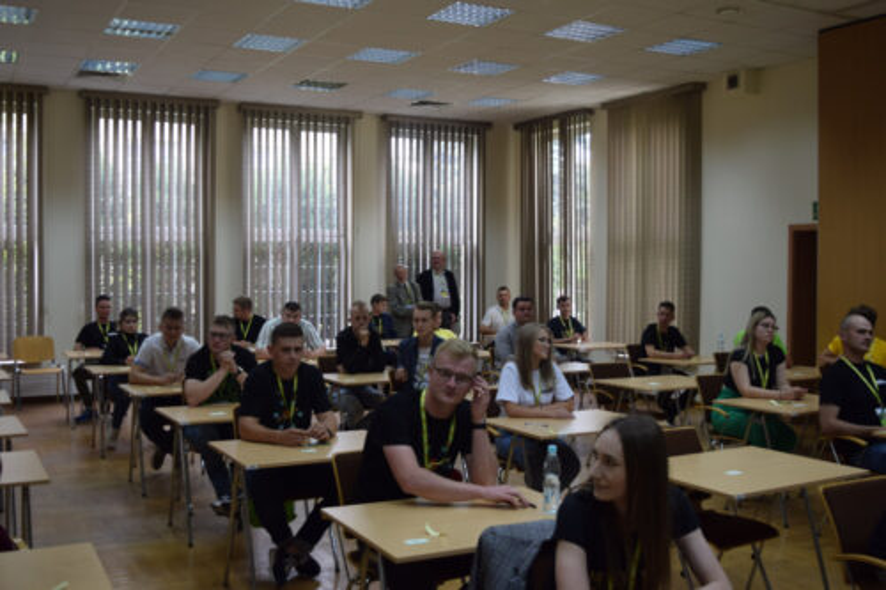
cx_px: 443
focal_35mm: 39
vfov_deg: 34.2
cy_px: 295
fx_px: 959
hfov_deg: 49.6
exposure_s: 1/100
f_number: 5
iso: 400
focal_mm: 26
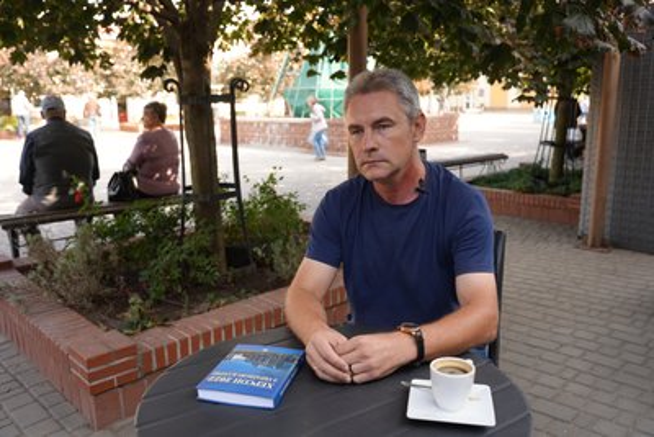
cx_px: 327
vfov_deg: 45.0
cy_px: 218
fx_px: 527
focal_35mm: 29
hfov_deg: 63.6
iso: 160
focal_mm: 29
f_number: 4
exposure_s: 1/160
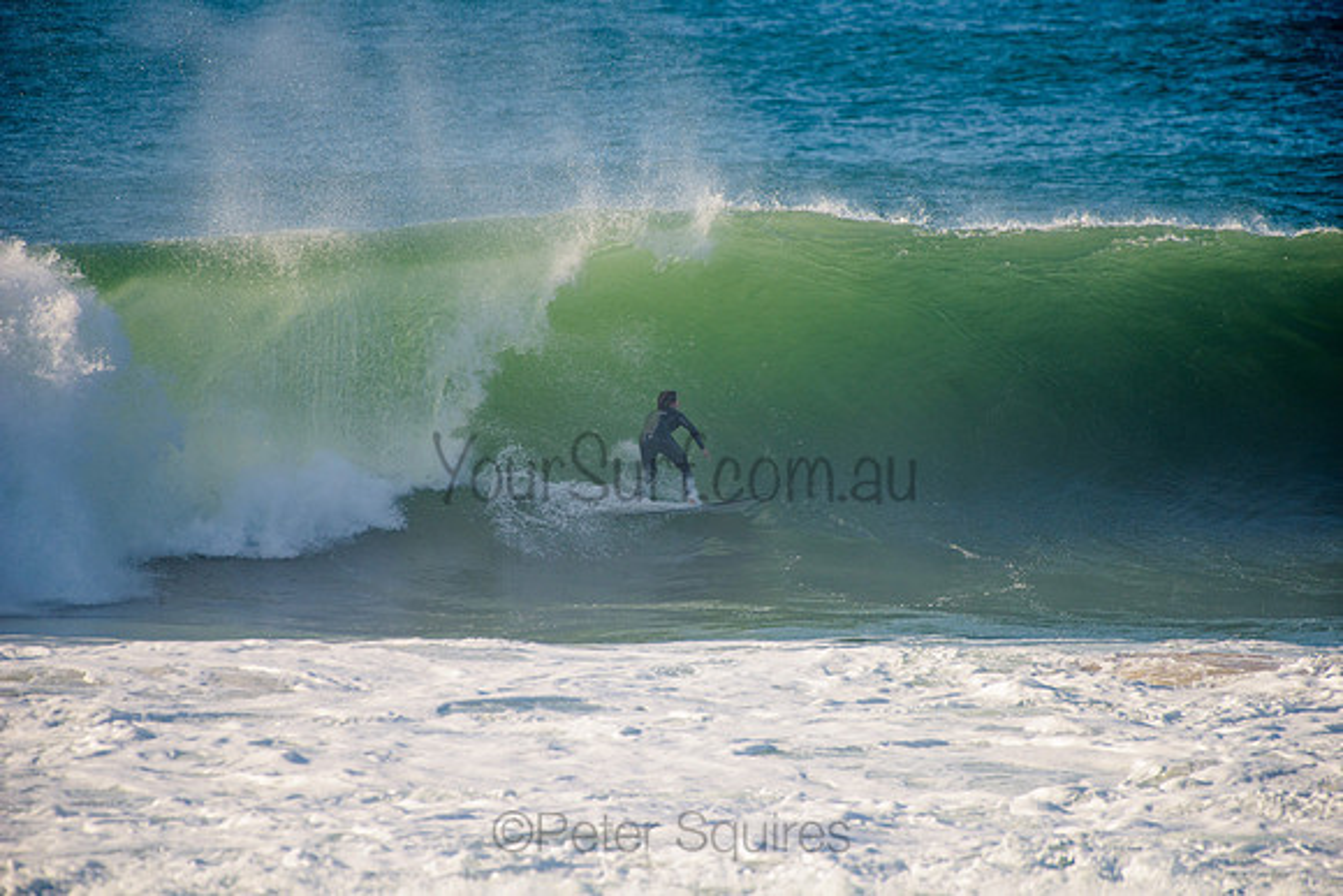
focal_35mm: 500
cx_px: 672
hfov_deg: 4.1
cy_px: 448
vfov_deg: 2.8
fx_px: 18656
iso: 200
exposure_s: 1/1600
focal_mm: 500
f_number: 5.6
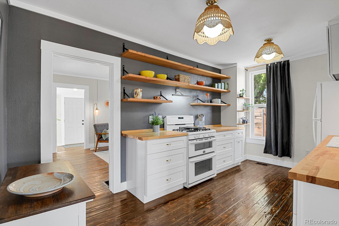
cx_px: 170
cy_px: 113
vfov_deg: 70.4
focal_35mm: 17
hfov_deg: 93.3
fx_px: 160
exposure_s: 3
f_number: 8
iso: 250
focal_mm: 17
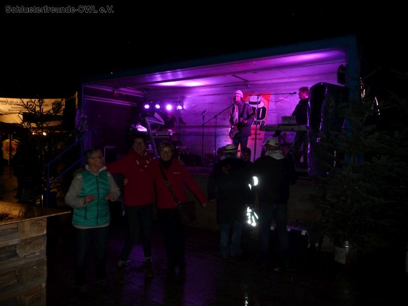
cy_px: 153
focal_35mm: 28
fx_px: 330
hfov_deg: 63.4
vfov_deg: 49.7
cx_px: 204
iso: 200
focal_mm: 4.7
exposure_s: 1/30
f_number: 3.3
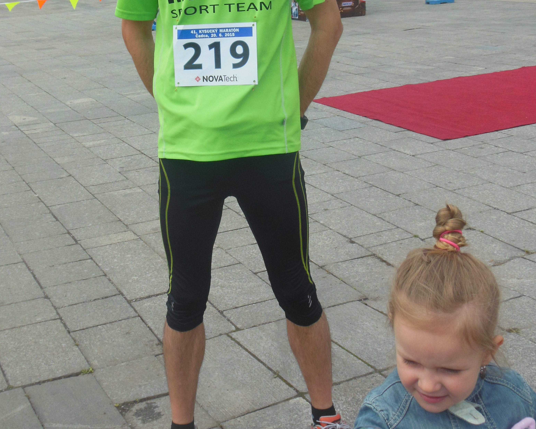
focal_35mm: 55
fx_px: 872
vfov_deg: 27.4
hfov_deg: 34.1
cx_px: 258
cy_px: 137
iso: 125
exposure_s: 1/1000
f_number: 3.6
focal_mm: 6.8
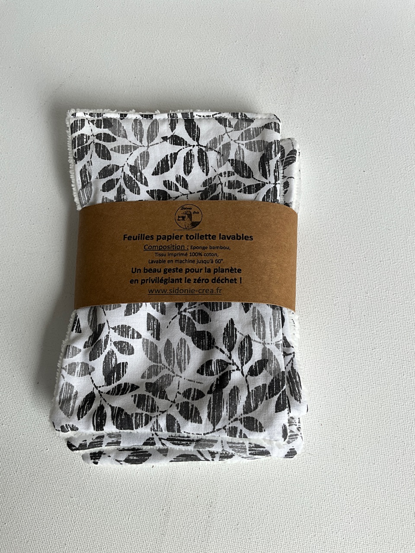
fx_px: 464
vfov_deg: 61.7
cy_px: 276
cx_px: 208
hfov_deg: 48.2
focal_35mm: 29
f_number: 1.8
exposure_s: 1/166
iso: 16
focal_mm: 3
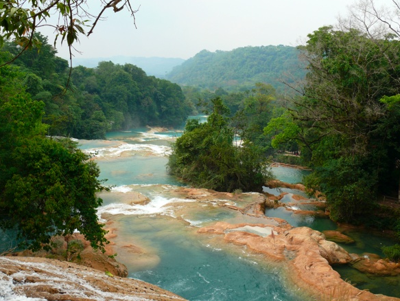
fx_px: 416
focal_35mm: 36
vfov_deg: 39.7
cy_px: 150
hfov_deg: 51.3
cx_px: 205
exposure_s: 1/250
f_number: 5.6
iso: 100
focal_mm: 7.4
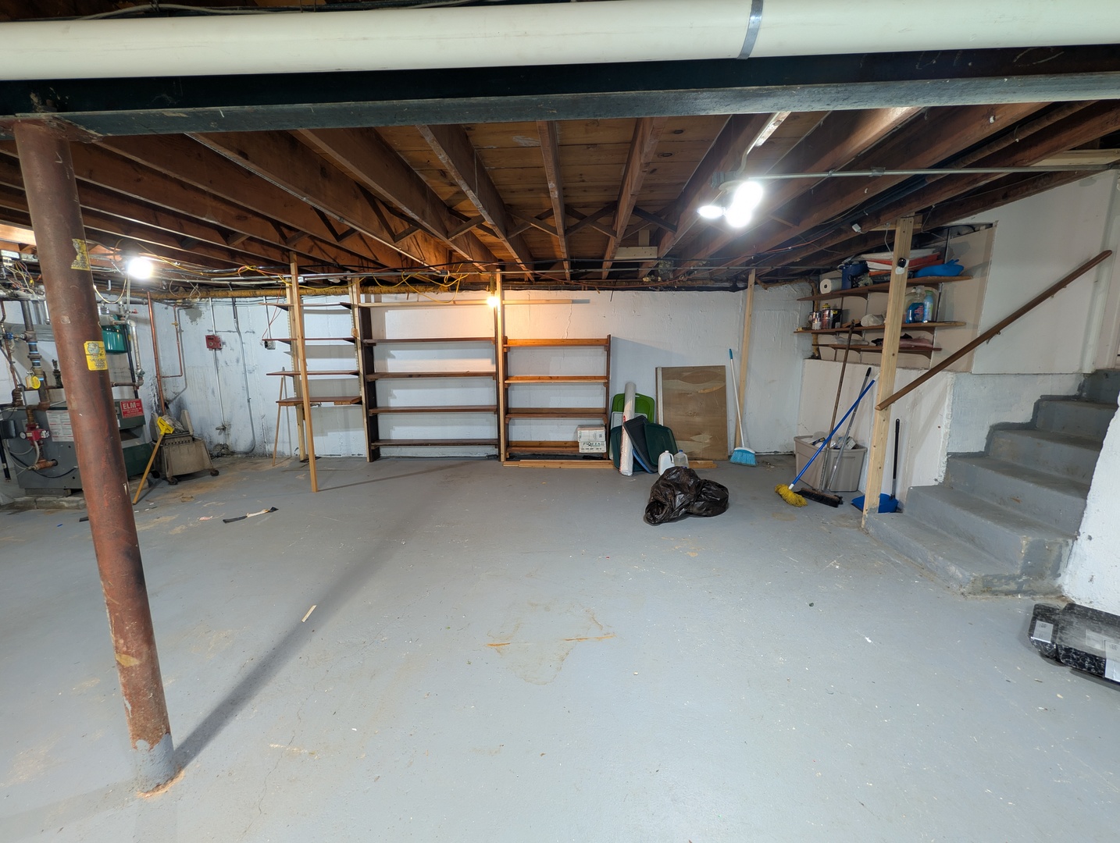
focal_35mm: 12
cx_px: 560
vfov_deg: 94.7
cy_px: 422
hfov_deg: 110.5
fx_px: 389
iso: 49
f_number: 1.7
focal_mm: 2.02
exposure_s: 1/24
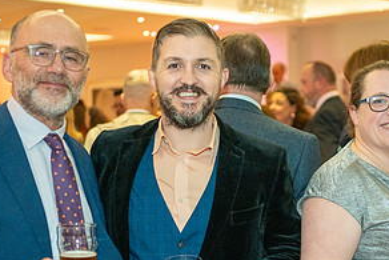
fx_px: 876
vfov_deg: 16.8
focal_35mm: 81
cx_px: 269
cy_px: 203
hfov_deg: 24.9
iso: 1250
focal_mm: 35
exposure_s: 1/80
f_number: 2
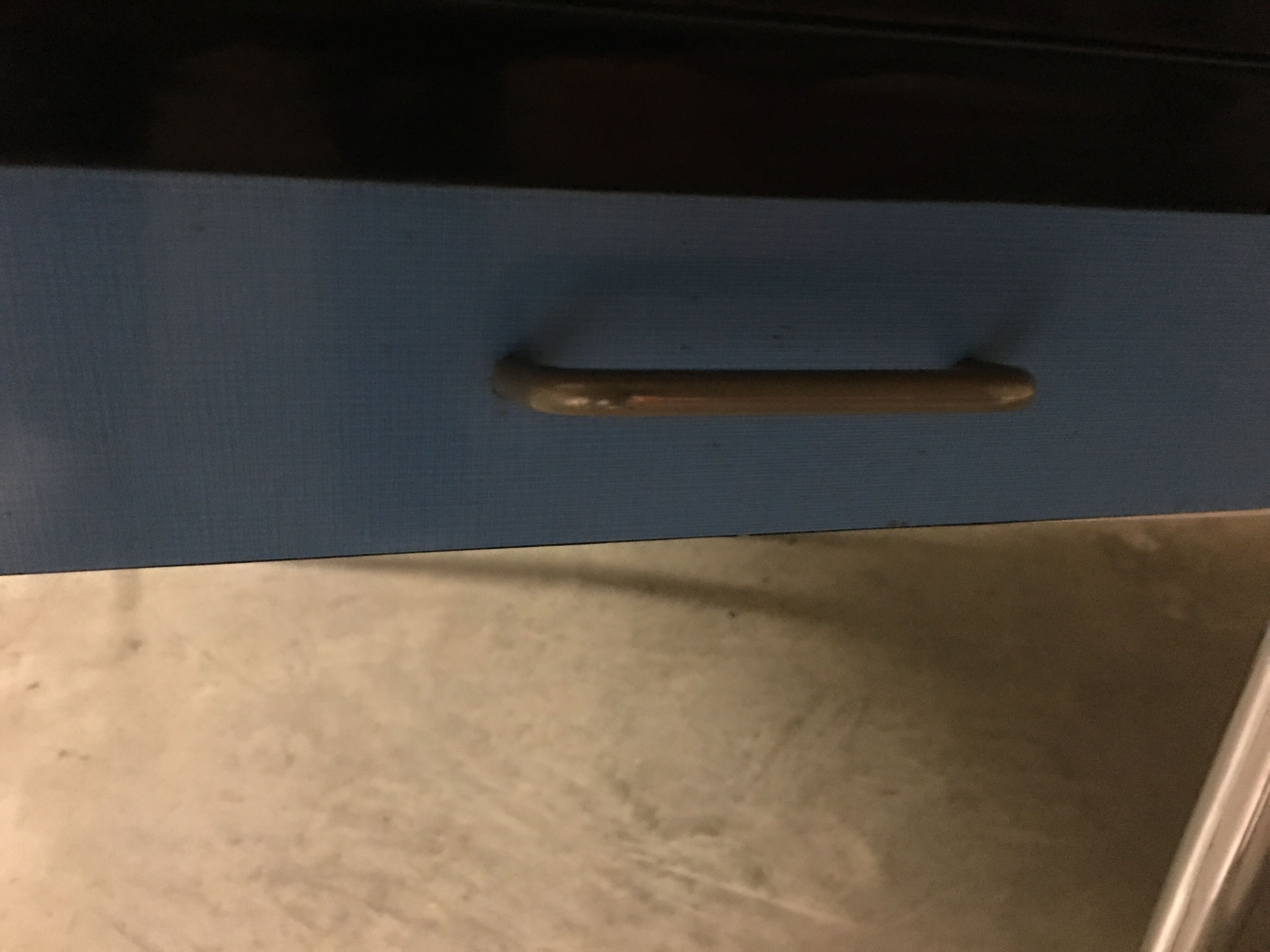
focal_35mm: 29
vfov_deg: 48.2
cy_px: 476
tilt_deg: -30.4
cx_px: 635
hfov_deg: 61.7
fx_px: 1064
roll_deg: -7.1
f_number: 2.2
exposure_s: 1/4
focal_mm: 4.15
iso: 160
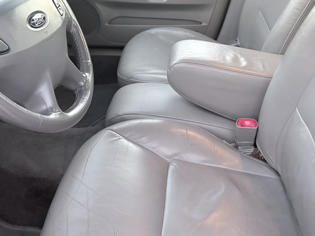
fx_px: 382
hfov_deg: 44.8
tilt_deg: -28.1
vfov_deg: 34.2
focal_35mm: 42
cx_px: 165
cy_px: 87
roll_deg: -0.2
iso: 640
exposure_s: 1/40
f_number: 1.6
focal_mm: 5.96
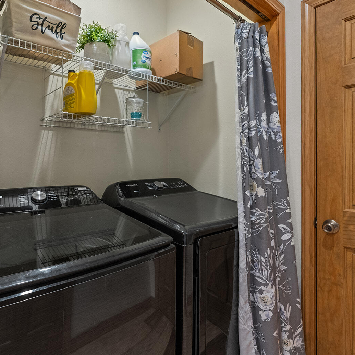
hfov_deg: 70.8
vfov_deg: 72.1
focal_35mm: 21
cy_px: 173
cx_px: 130
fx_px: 244
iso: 2000
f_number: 4
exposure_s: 1/60
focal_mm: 16
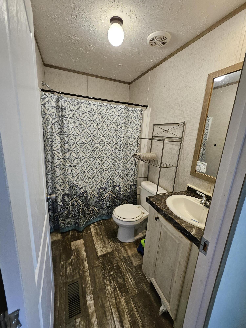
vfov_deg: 106.2
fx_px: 123
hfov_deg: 89.9
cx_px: 123
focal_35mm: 13
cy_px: 164
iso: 160
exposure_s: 1/60
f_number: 2.2
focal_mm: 1.74
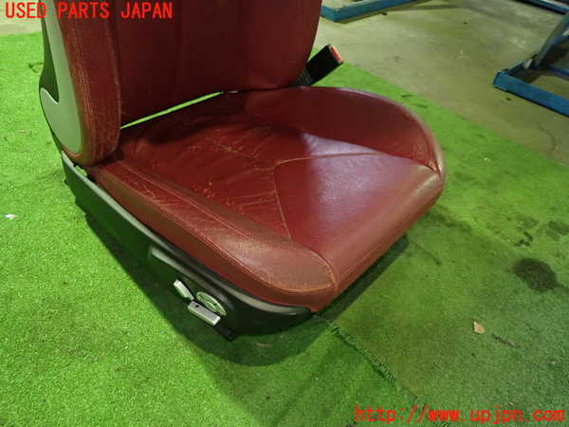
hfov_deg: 69.4
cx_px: 284
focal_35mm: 25
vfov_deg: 54.9
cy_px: 214
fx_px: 411
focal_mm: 4.5
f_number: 2
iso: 800
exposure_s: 1/30
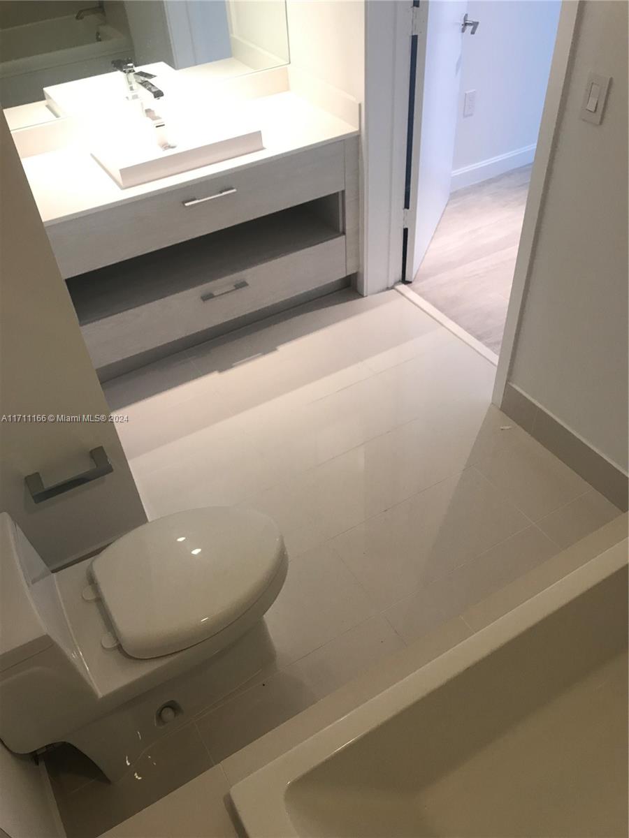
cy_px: 419
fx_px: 678
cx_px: 314
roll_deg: +4.7
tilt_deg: -44.1
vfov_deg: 63.4
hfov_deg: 49.7
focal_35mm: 28
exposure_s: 1/15
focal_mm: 3.99
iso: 40
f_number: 1.8
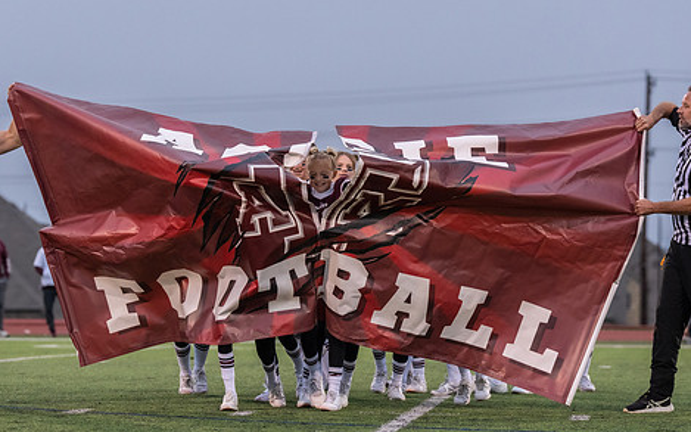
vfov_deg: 7.1
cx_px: 293
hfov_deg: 11.4
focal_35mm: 184
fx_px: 3465
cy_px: 248
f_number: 3.5
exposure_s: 1/1250
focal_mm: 128
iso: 3200
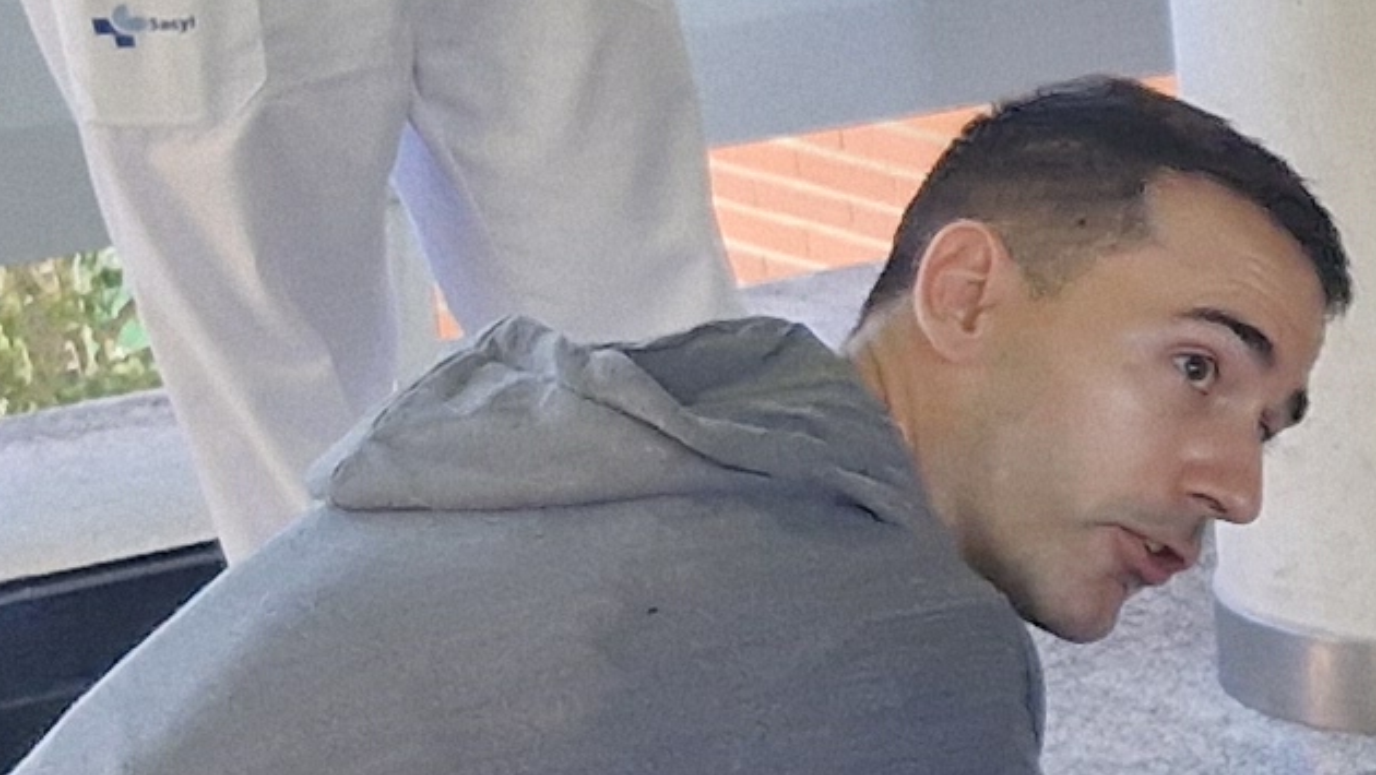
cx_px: 2975
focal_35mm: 159
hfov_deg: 11.7
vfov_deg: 7.6
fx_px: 5804
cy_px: 740
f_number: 1.8
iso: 64
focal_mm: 5.54
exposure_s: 1/180
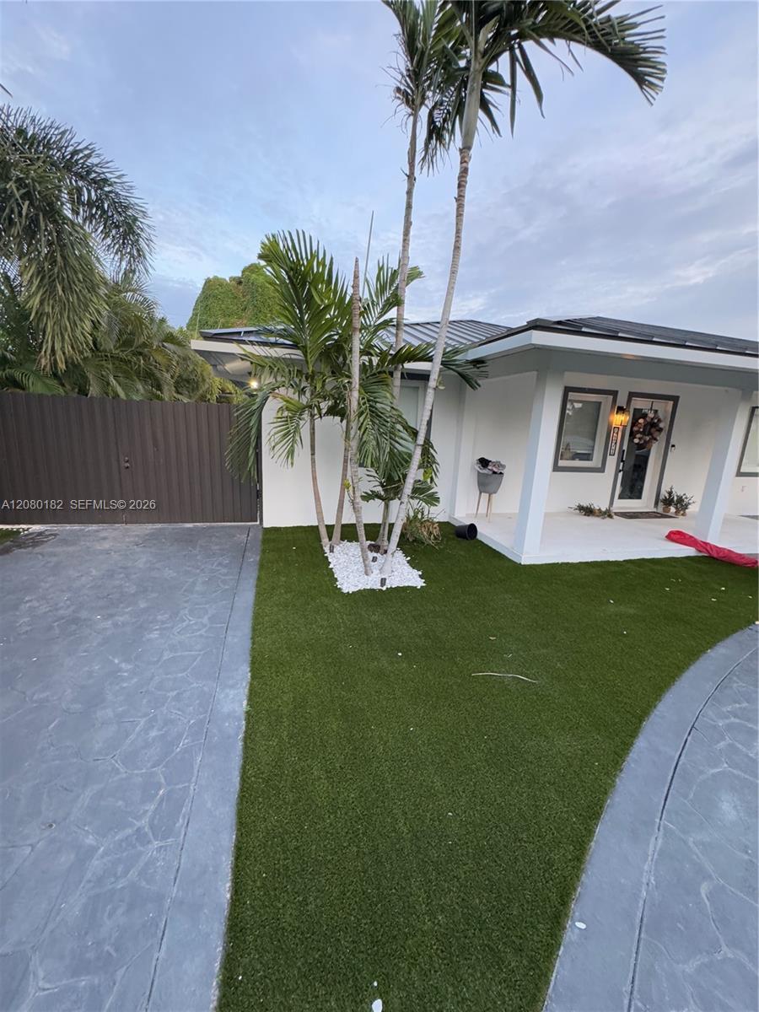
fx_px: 409
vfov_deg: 102.1
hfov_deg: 85.7
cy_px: 506
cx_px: 380
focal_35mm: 14
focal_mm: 2.22
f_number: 2.2
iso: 320
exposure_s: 1/120
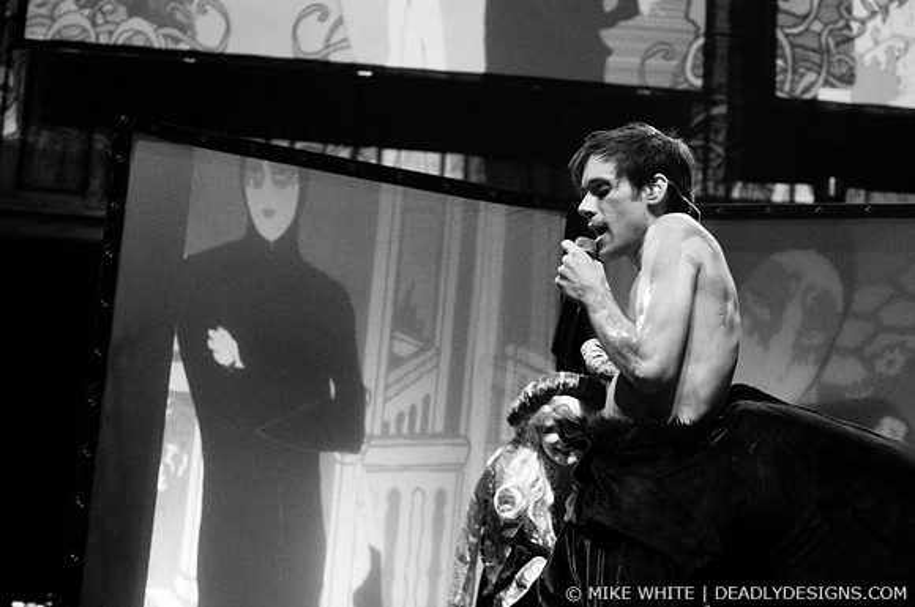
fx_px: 1980
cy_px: 304
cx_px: 458
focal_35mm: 78
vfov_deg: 17.4
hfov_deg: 26.0
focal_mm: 52
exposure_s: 1/200
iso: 640
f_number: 2.8
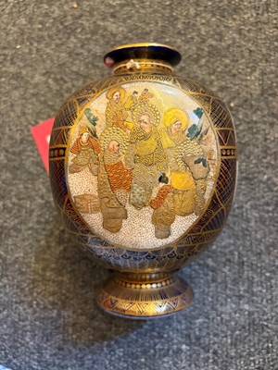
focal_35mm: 26
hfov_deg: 53.1
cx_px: 139
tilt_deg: -80.7
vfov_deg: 67.3
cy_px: 185
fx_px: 278
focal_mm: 5.96
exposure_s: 1/33
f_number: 1.6
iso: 400
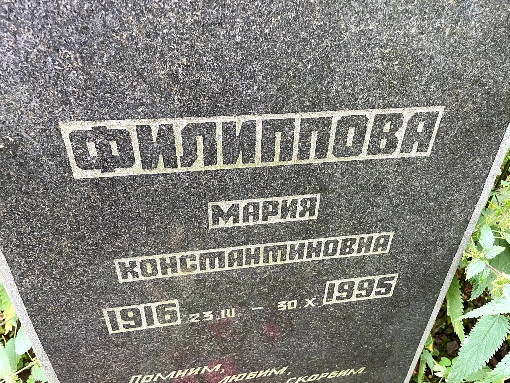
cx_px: 255
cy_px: 192
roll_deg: -0.3
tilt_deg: -34.3
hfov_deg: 67.3
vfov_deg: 53.1
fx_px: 383
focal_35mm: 26
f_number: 1.6
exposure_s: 1/79
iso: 125
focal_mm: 4.2
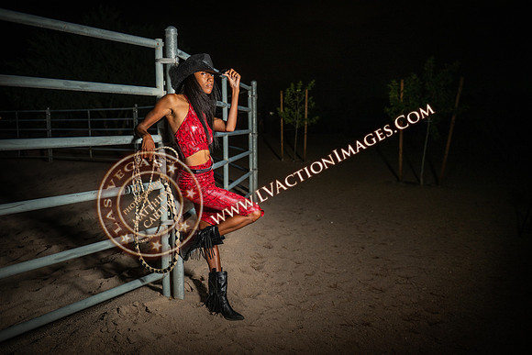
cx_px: 233
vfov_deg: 40.5
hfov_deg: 57.7
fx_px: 481
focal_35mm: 33
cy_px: 181
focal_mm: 29
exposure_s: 1/100
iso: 250
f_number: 2.8
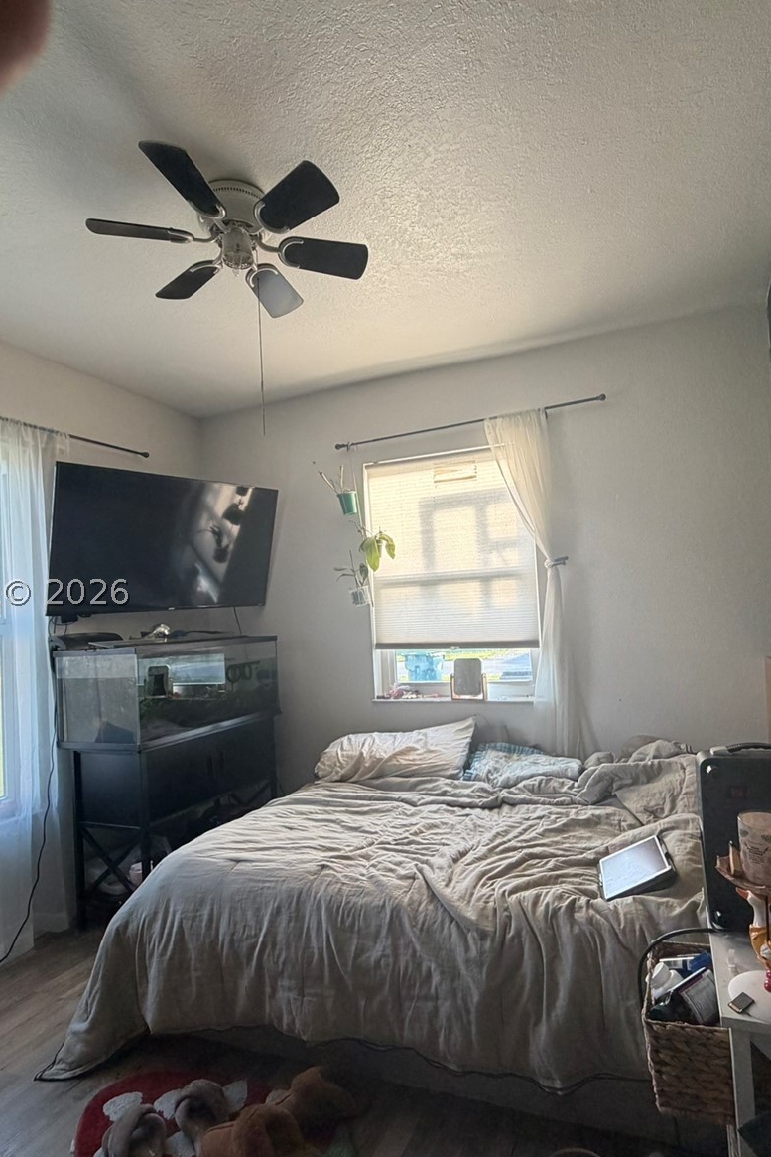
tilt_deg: +3.0
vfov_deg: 84.0
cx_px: 434
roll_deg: +3.0
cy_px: 592
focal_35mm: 20
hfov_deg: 61.7
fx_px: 642
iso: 200
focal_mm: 2.22
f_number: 2.2
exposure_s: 1/60
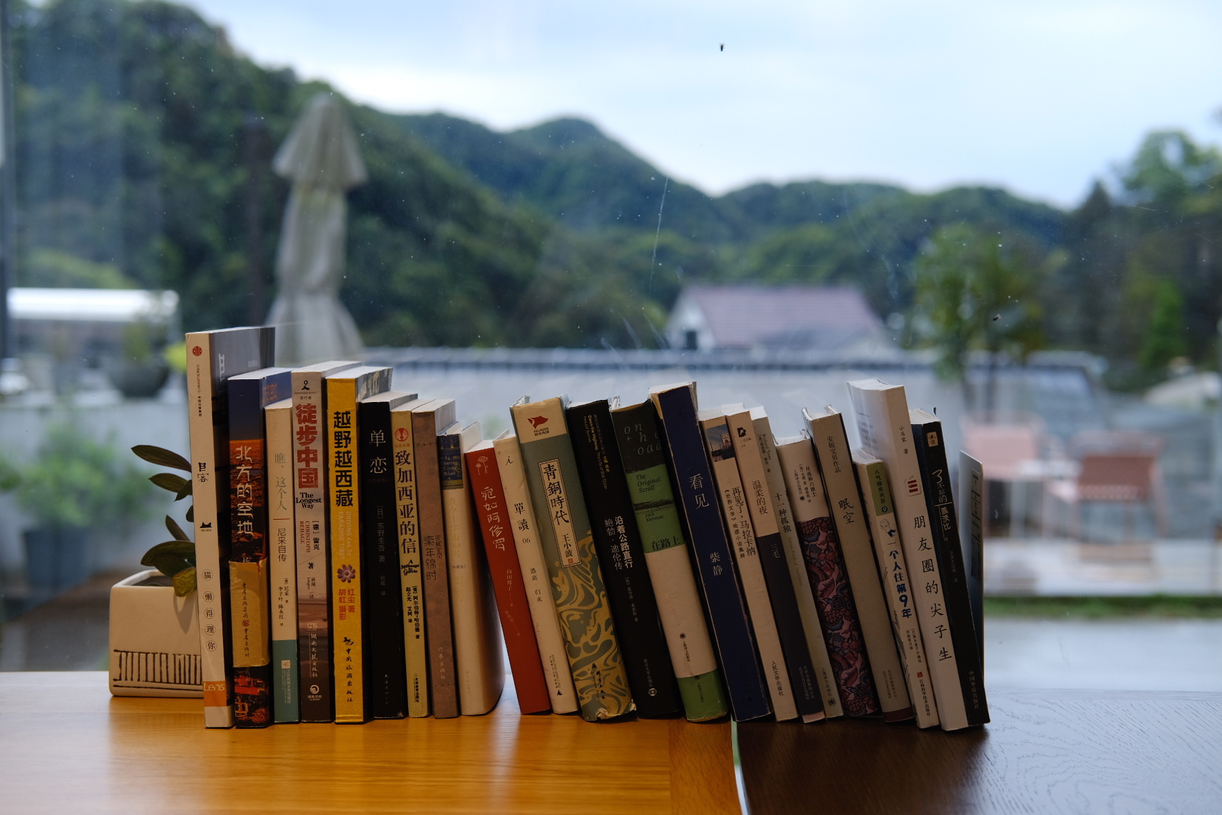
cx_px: 611
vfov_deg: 25.5
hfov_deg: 37.5
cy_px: 408
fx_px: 1799
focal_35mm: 53
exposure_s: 1/150
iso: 320
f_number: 3.2
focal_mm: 35
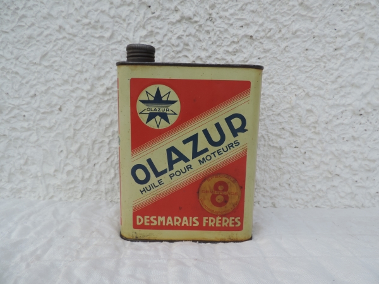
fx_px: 263
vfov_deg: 56.8
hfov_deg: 71.6
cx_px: 190
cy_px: 142
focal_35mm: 24
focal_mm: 4.3
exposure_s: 1/500
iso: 80
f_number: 3
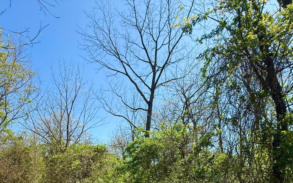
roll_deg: -1.6
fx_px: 168
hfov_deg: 82.0
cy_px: 155
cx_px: 131
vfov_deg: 52.3
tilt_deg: +8.8
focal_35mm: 21
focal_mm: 2.22
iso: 50
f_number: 2.2
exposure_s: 1/1068
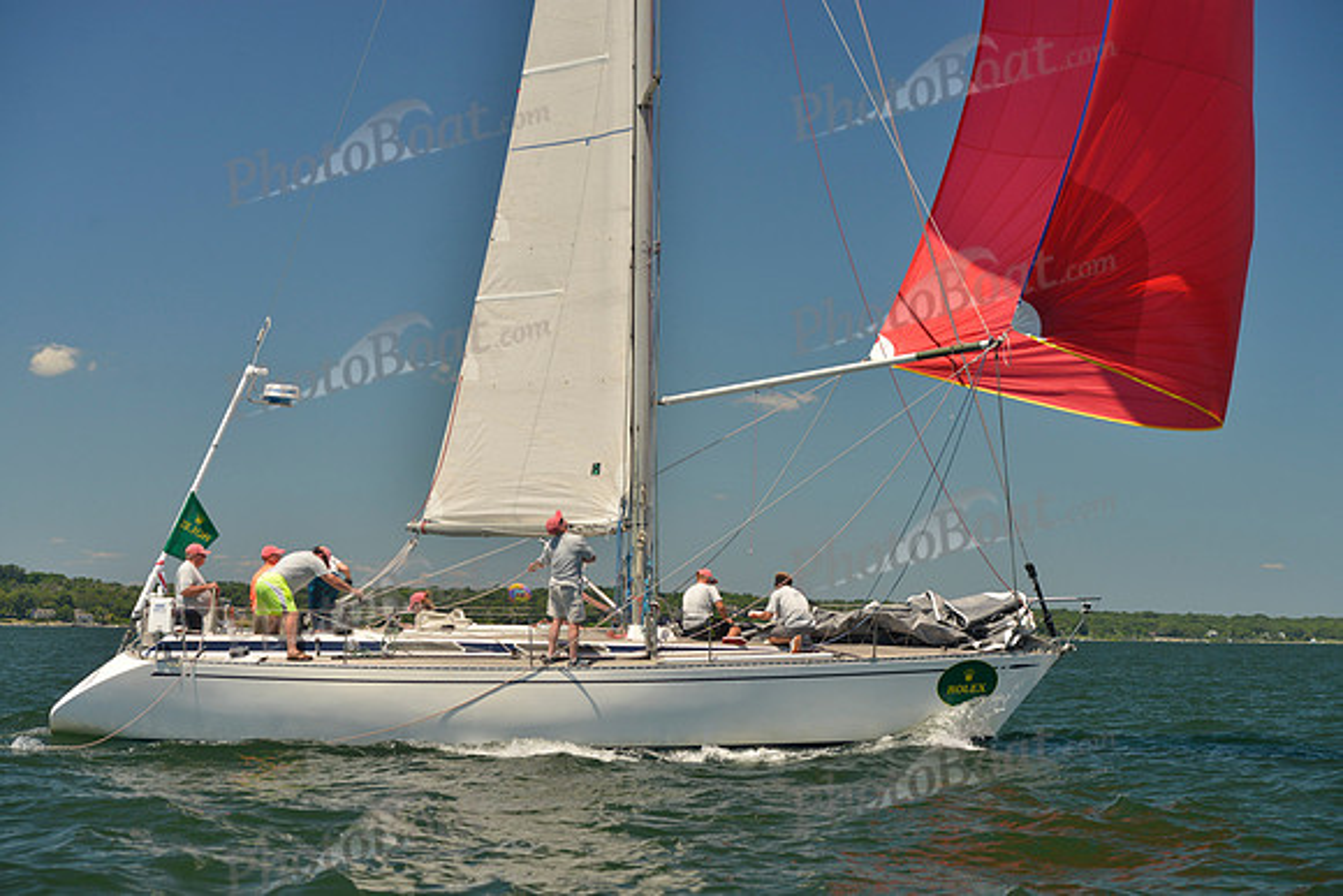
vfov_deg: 19.5
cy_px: 448
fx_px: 2612
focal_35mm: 70
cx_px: 672
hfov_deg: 28.8
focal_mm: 70
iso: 280
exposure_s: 1/800
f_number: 6.3
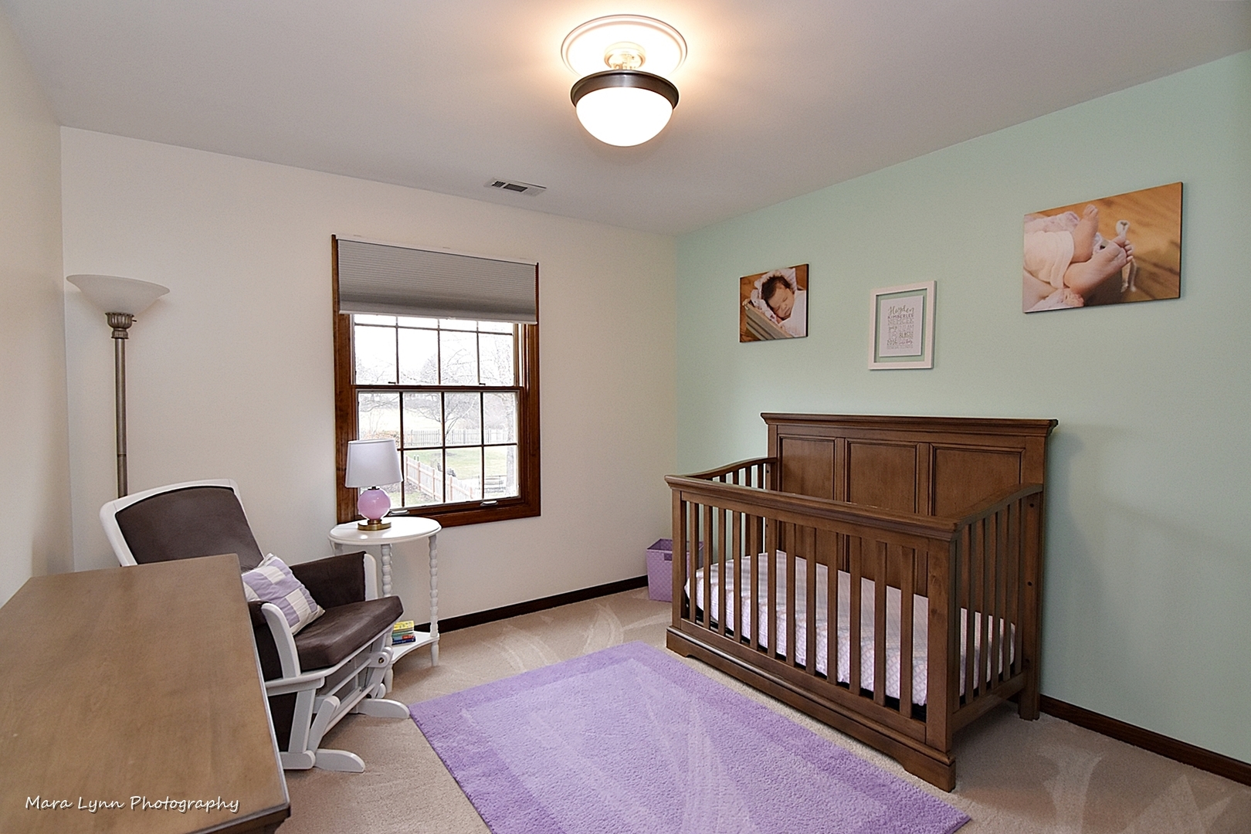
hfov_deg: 95.0
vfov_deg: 72.1
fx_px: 573
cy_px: 417
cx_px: 626
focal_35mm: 16
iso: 800
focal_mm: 11
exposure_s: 1/100
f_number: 5
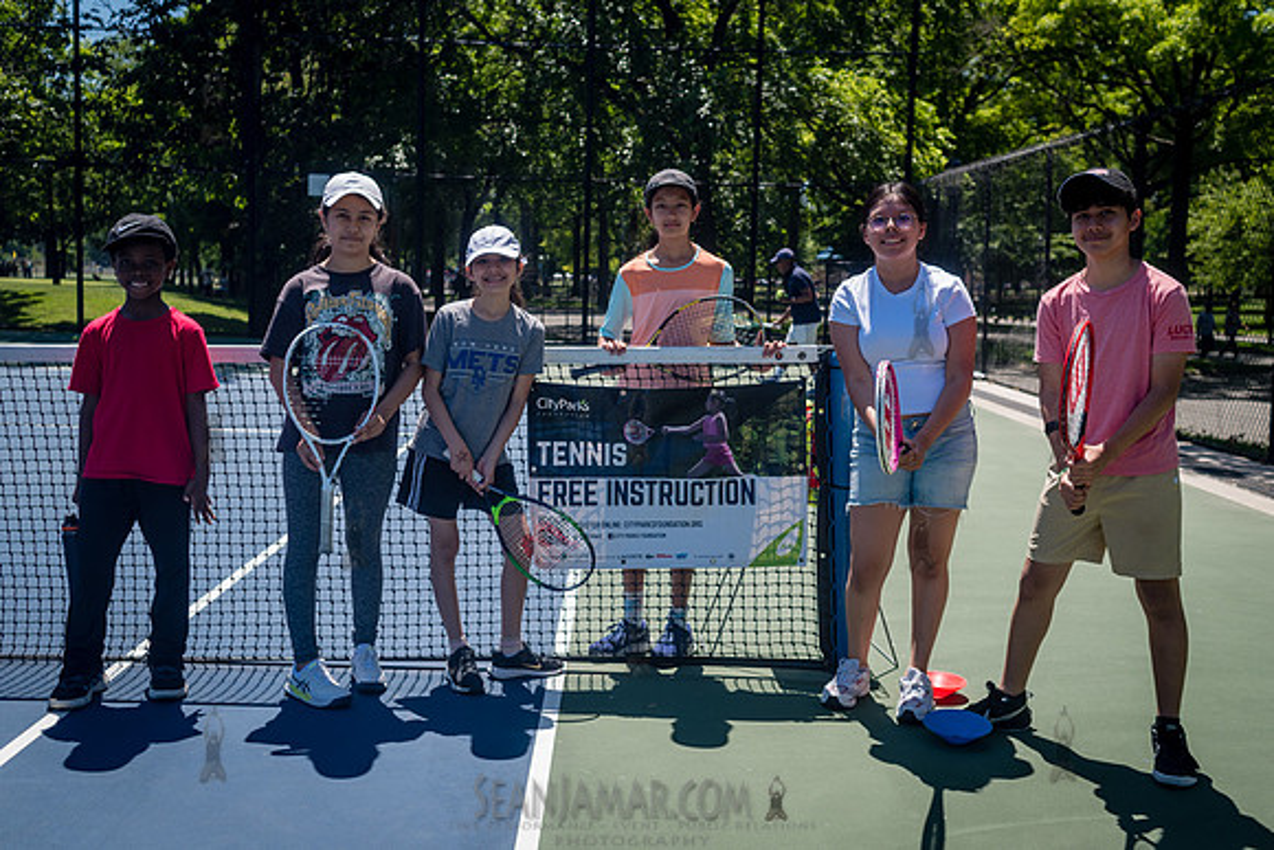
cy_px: 381
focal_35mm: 39
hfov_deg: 49.9
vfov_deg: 34.5
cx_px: 653
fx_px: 1368
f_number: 4
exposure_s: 1/1600
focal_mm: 35
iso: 200
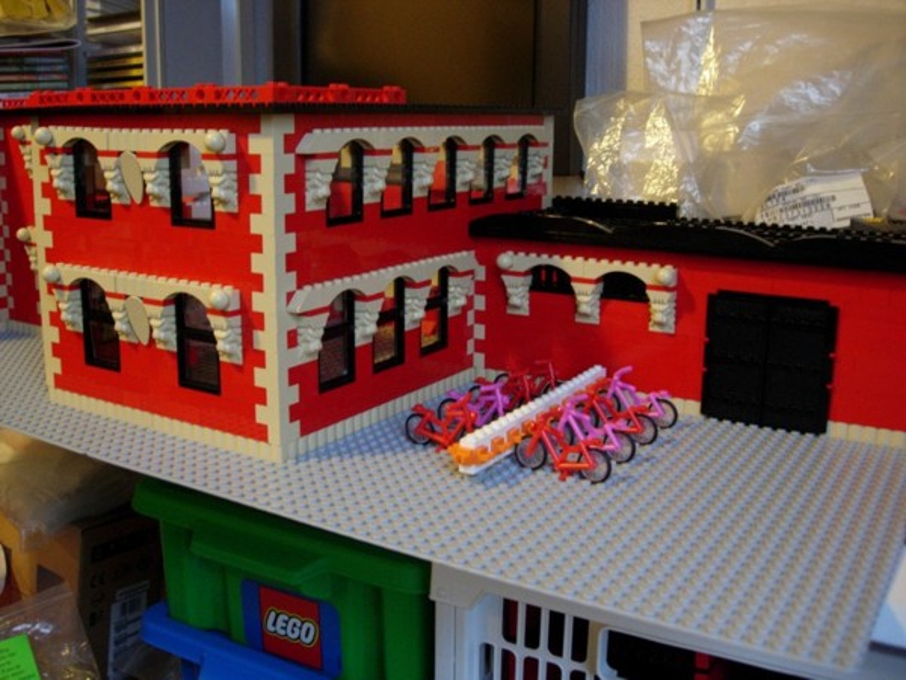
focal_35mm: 38
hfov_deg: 49.0
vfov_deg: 37.7
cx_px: 453
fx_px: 995
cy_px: 340
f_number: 2.8
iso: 200
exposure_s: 1/8.2
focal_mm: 7.8
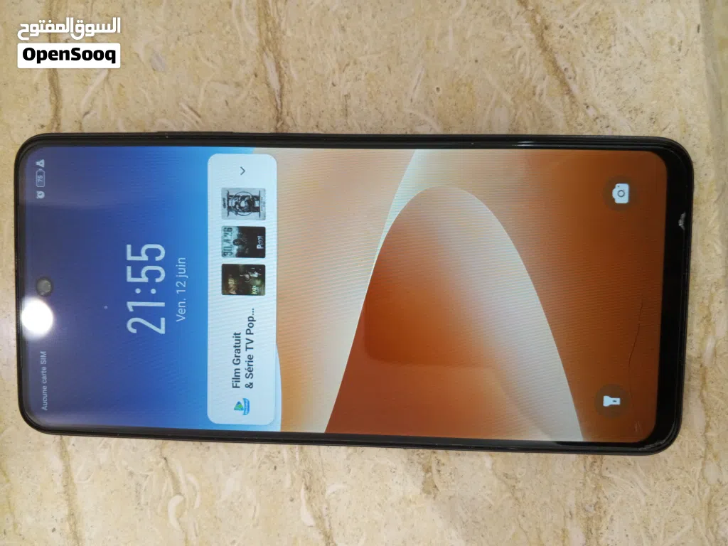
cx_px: 364
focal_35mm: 23
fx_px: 484
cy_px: 273
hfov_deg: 73.9
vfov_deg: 58.9
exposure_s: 1/40
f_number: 1.6
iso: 887
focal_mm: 4.09
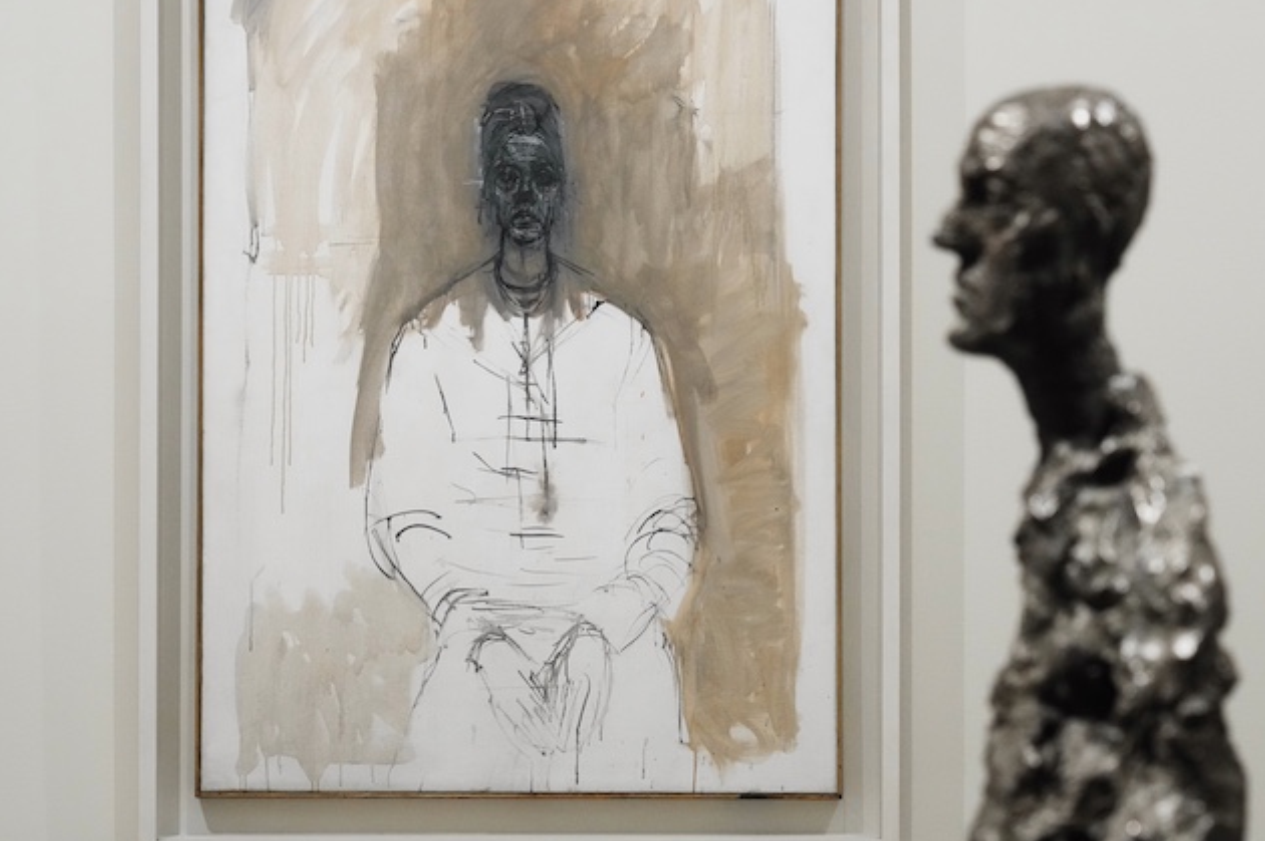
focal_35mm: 122
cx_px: 641
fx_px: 4283
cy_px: 356
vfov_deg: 11.2
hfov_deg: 16.8
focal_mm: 96
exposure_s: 1/60
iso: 5000
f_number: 8
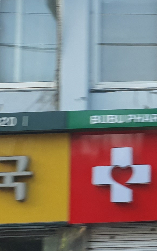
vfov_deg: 17.5
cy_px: 107
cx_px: 263
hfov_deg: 10.5
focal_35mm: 119
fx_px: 814
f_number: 2.4
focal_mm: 4.32
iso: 64
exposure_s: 1/120
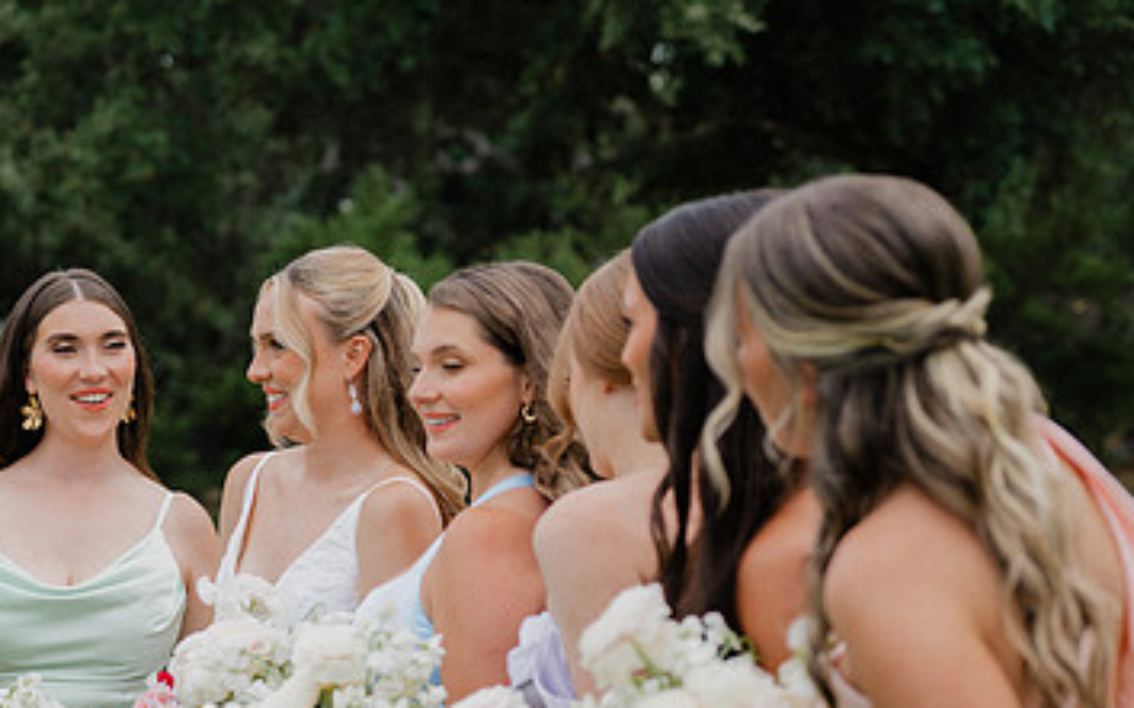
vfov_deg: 14.9
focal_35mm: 87
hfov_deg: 23.8
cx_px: 429
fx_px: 2688
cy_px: 552
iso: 64
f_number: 2.5
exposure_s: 1/1250
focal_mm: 50
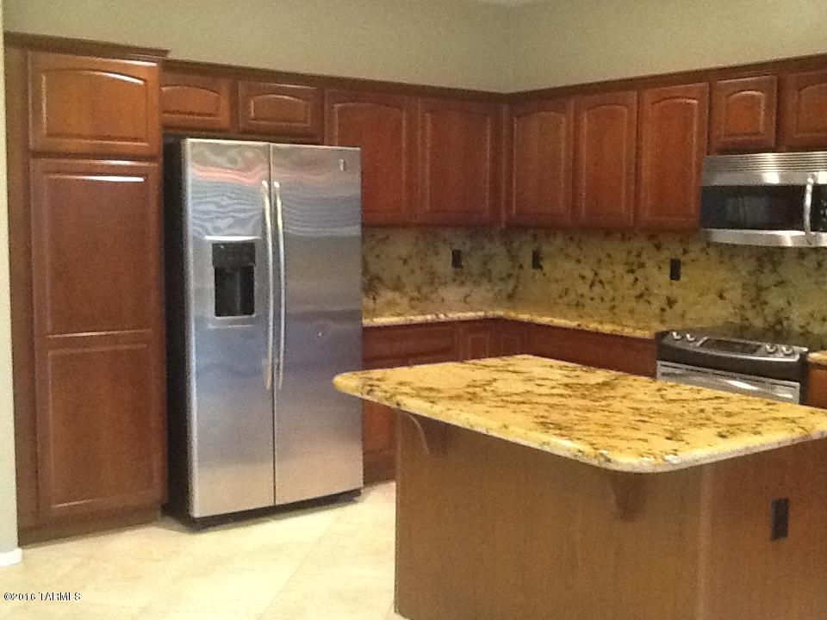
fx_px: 1051
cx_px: 414
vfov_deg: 32.9
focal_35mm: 44
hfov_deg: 42.9
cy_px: 310
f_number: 2.4
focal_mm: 2.03
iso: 320
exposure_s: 1/17
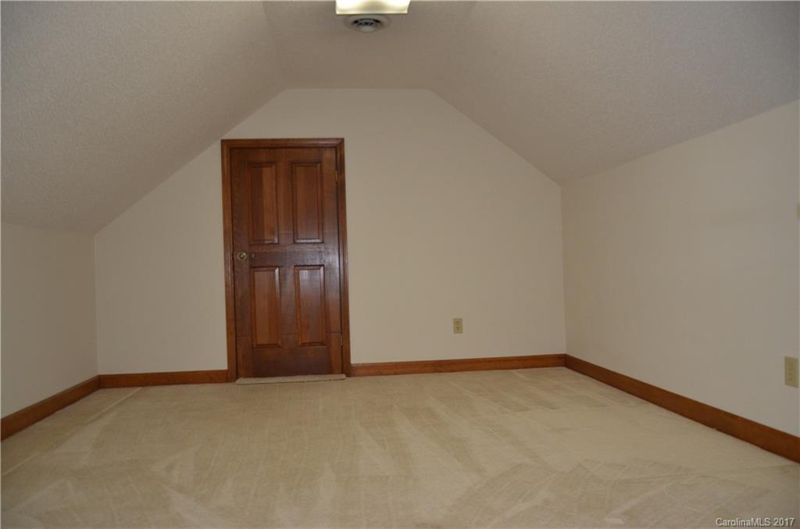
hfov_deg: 67.5
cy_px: 264
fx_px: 598
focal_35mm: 27
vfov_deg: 47.7
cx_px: 400
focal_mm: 18
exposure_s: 1/60
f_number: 3.5
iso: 800
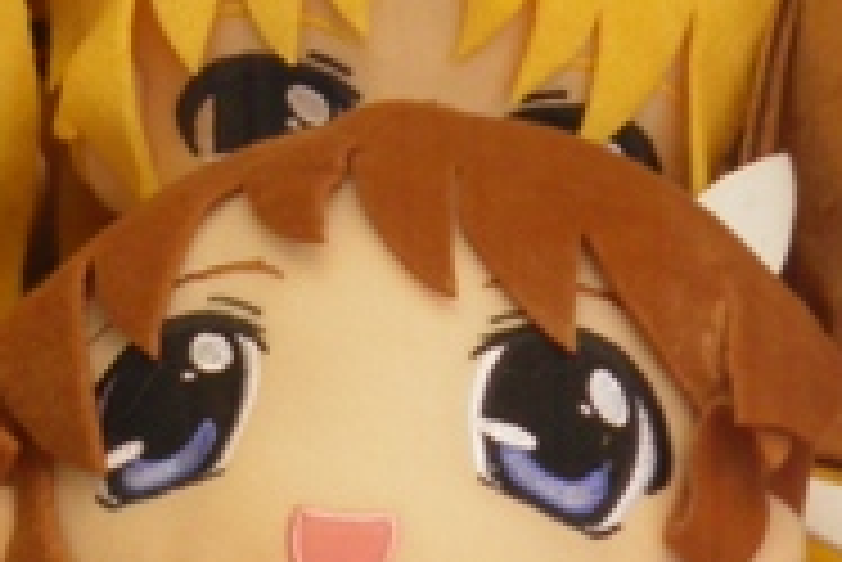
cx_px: -126
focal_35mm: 167
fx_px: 3909
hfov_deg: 12.1
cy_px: 351
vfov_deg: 8.2
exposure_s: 1/60
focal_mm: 4.9
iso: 50
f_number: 4
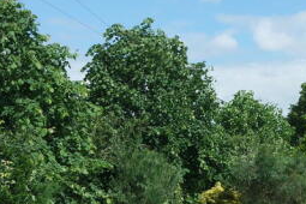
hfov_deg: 25.3
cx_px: 291
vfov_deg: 17.4
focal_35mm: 77
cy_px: 189
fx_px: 654
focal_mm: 20
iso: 100
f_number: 4
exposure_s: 1/800
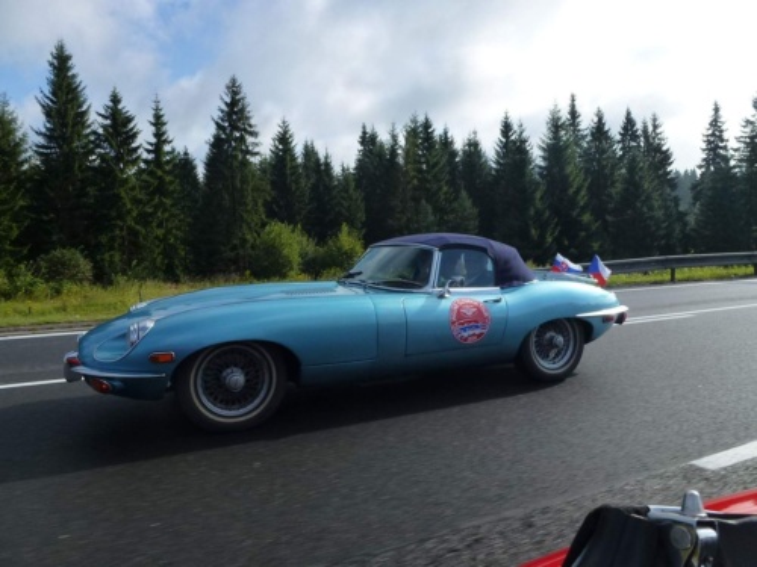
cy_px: 284
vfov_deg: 56.8
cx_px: 378
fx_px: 525
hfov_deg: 71.6
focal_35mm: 24
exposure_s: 1/800
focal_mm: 4.3
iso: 160
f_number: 4
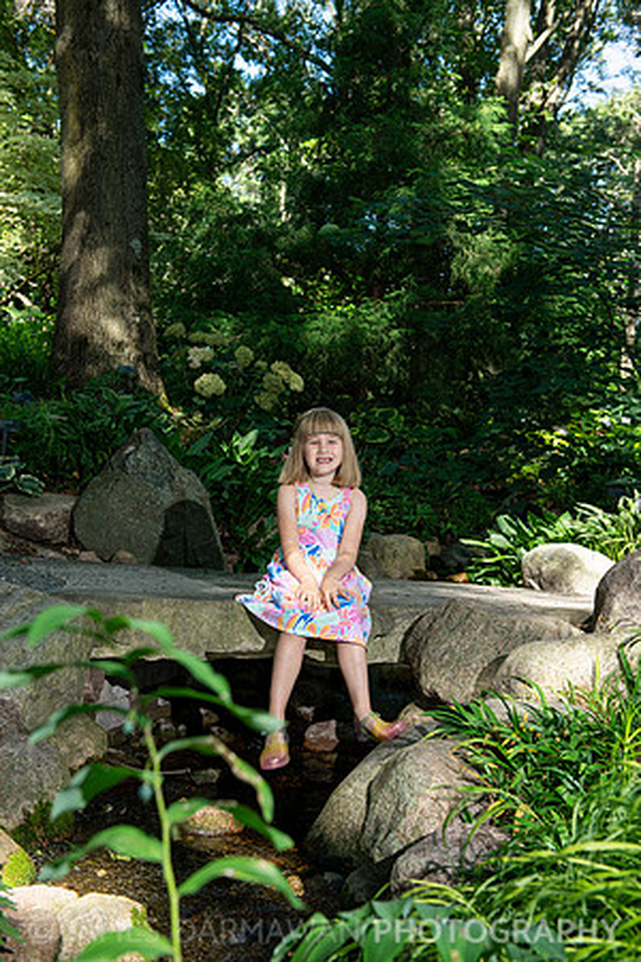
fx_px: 1282
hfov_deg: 28.1
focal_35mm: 48
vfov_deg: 41.1
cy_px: 481
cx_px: 320
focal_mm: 48
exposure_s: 1/100
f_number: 5.6
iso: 100
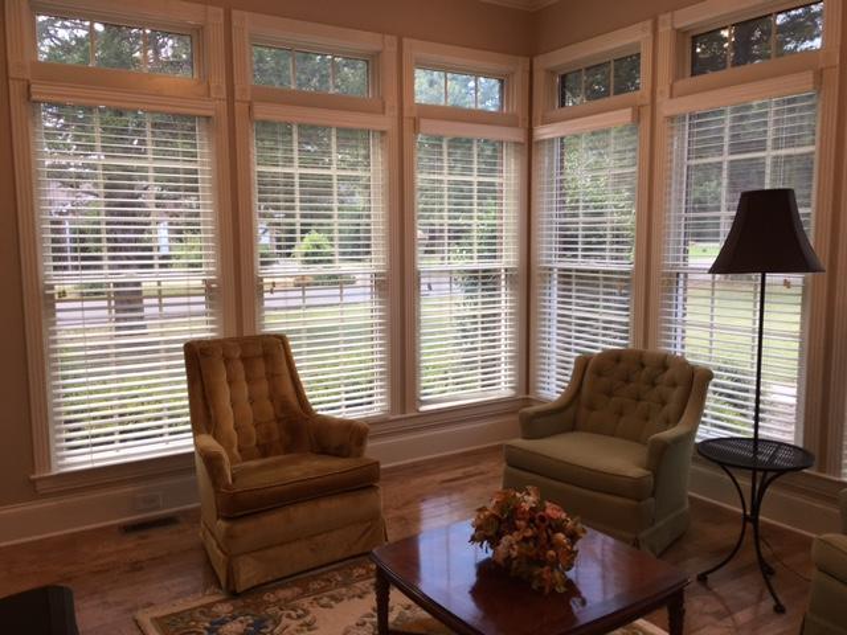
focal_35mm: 29
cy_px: 318
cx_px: 424
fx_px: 710
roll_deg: +1.0
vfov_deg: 48.2
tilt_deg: -6.1
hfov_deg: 61.7
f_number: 2.2
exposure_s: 1/60
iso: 25
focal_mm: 4.15
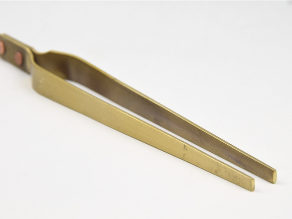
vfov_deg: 9.9
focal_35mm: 150
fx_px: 1266
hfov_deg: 13.2
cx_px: 142
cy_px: 110
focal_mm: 92
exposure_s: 1/60
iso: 400
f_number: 10
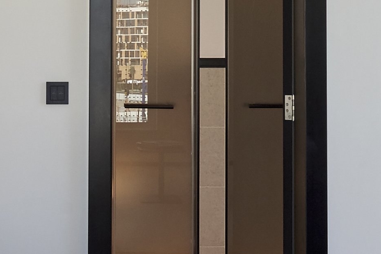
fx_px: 962
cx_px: 93
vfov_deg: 14.9
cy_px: 29
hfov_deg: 22.2
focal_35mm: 91
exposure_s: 1/5
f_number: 14
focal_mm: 17
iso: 160
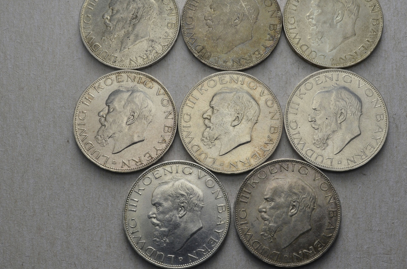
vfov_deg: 23.7
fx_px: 643
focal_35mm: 57
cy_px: 122
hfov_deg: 35.1
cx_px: 234
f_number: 14
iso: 400
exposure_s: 1/250
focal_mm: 32
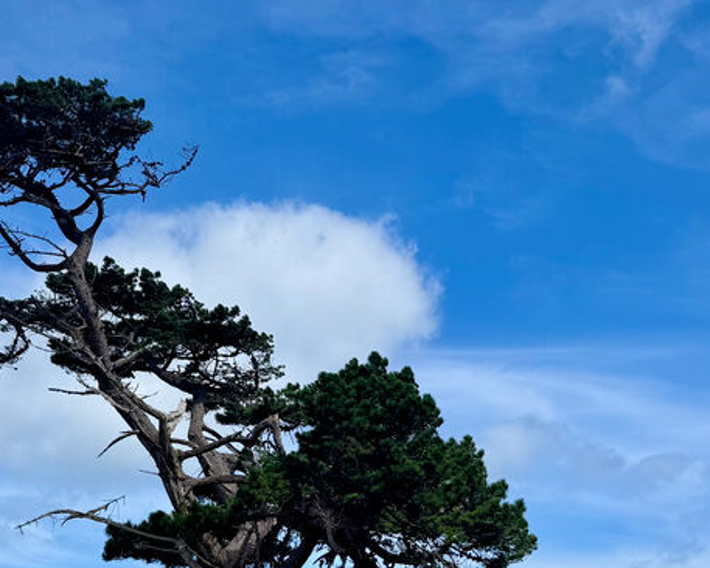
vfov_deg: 25.0
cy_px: 517
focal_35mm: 59
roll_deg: -0.7
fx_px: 1240
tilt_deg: +12.2
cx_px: 193
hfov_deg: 31.5
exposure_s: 1/7092
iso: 80
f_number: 1.78
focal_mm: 6.76
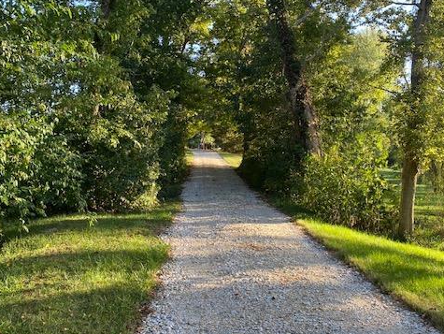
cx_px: 261
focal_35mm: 35
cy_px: 146
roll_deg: -1.0
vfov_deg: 40.7
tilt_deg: +1.5
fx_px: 449
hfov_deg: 52.3
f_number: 1.8
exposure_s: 1/145
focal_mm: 4.25
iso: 32
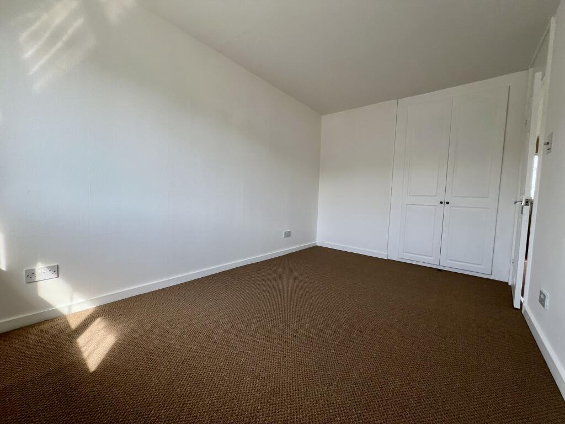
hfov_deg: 106.2
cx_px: 282
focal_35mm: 13
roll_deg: -1.6
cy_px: 212
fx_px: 212
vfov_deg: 89.9
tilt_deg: -4.3
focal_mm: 1.57
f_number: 1.8
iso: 32
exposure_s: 1/113
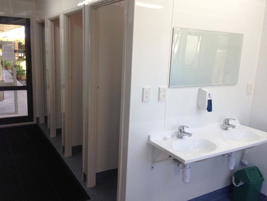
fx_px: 255
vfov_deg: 42.9
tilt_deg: -11.5
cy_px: 100
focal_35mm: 33
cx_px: 134
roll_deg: -1.4
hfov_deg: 55.4
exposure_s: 1/120
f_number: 2.4
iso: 50
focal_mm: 4.12
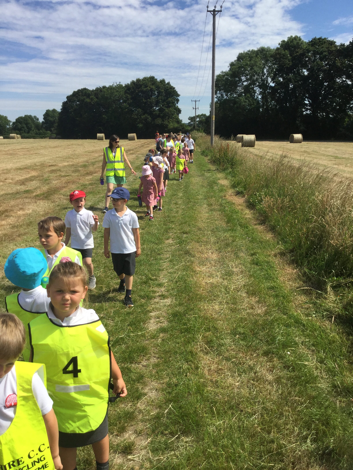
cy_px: 235
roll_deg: +2.3
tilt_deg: -13.7
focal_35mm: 31
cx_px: 176
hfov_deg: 45.4
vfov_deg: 58.4
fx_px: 422
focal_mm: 3.3
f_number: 2.4
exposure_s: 1/1698
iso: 25
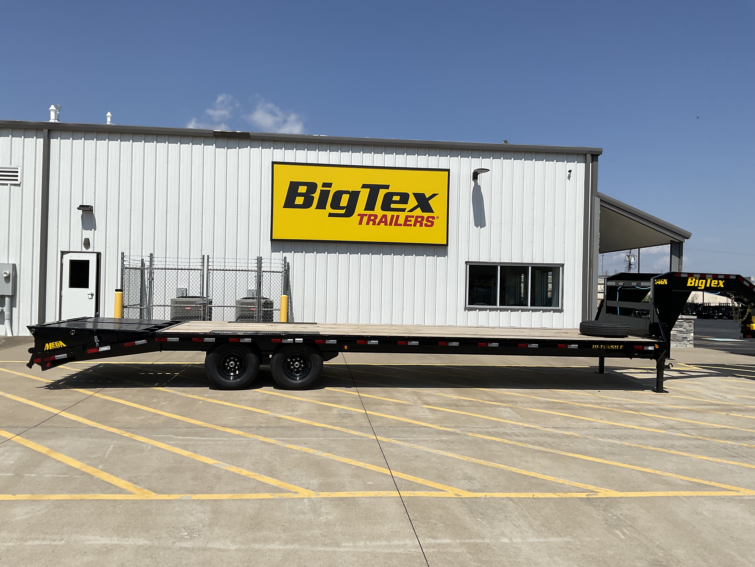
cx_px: 378
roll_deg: -2.2
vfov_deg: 48.2
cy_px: 284
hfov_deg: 61.7
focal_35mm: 29
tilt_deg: +1.2
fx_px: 633
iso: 20
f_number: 1.8
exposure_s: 1/5263
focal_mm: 3
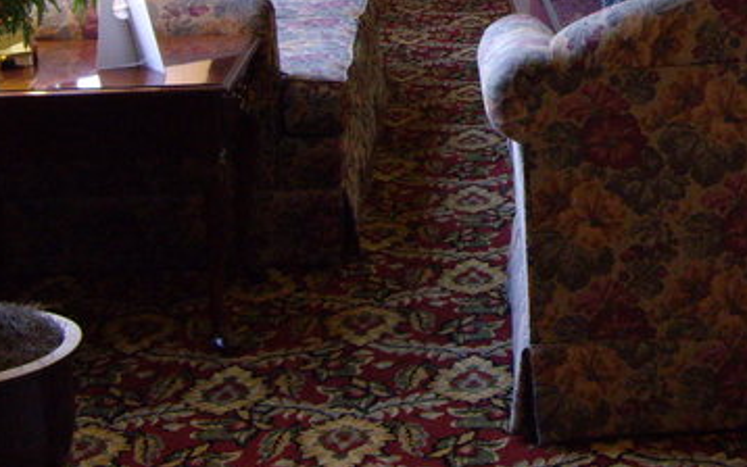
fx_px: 1833
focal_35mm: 90
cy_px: -60
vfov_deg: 14.2
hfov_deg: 22.6
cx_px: 624
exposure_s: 1/80
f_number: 2.8
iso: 400
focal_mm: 7.9
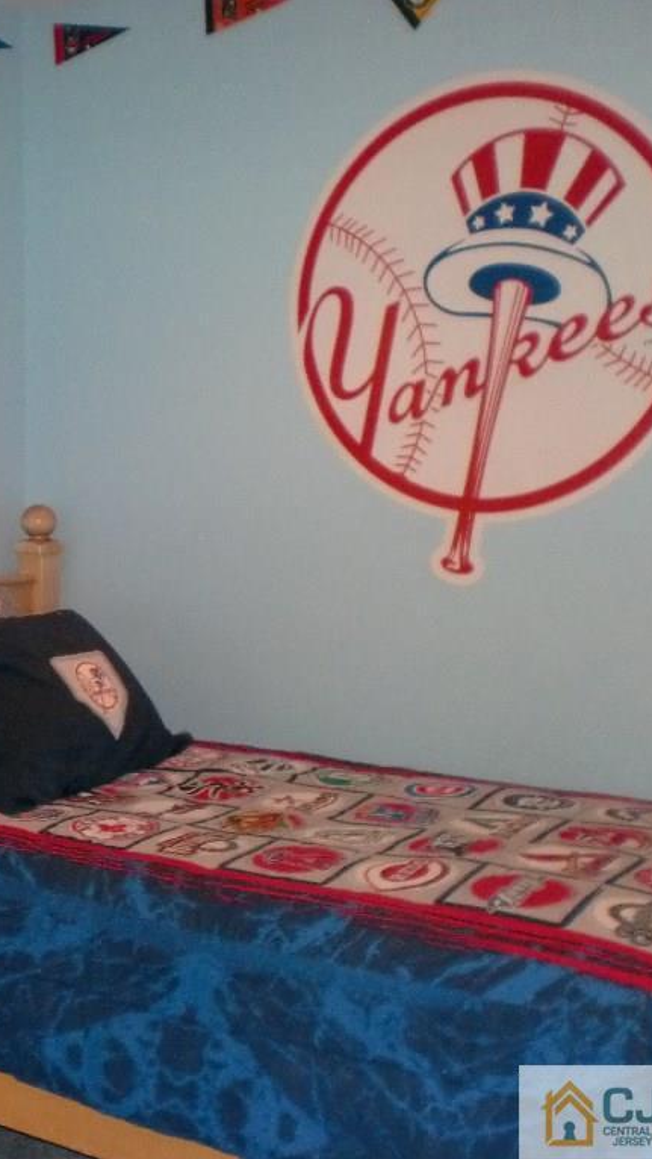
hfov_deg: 22.9
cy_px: 580
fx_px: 1567
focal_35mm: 51
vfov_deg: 40.6
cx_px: 53
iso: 400
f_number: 3.1
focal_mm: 6.3
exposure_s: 1/60
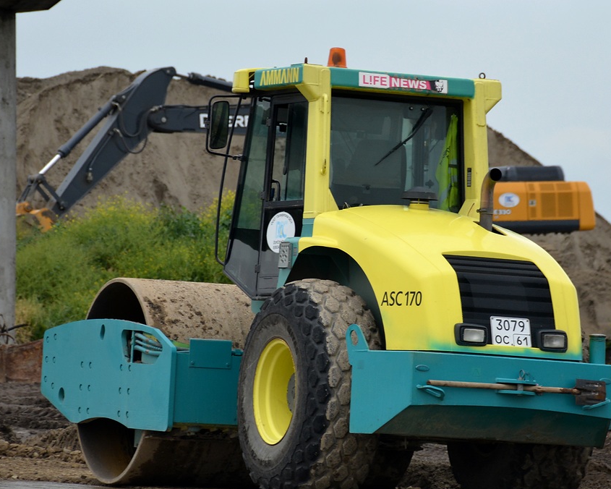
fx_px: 5600
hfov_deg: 6.2
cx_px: 344
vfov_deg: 5.0
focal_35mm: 310
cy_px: 254
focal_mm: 155
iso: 400
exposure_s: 1/1250
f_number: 5.6
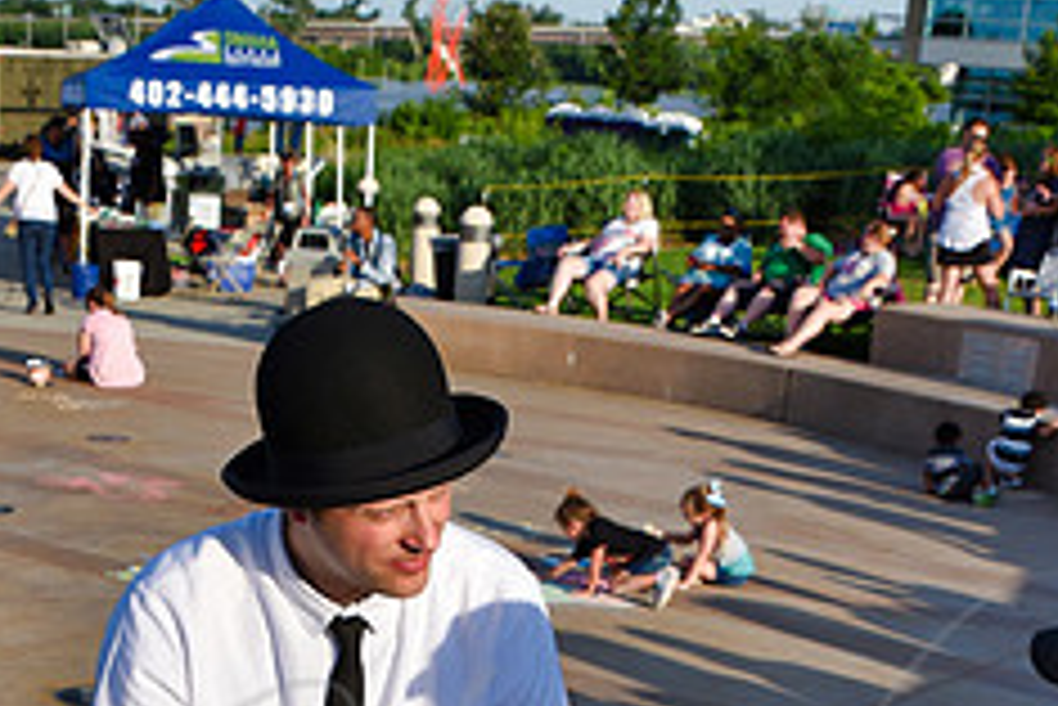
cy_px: 861
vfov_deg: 16.5
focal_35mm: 79
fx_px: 2323
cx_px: 396
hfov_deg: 25.6
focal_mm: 32
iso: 200
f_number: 9
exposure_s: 1/320
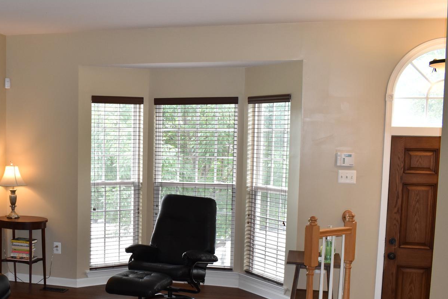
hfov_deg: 41.5
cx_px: 114
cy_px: 204
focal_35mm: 46
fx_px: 572
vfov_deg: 29.0
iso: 800
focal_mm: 18
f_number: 5.6
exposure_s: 1/125
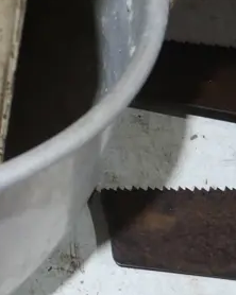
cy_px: -10
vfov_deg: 13.2
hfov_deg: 9.9
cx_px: -239
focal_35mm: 144
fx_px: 1259
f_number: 4.5
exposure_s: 1/60
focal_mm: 20
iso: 800
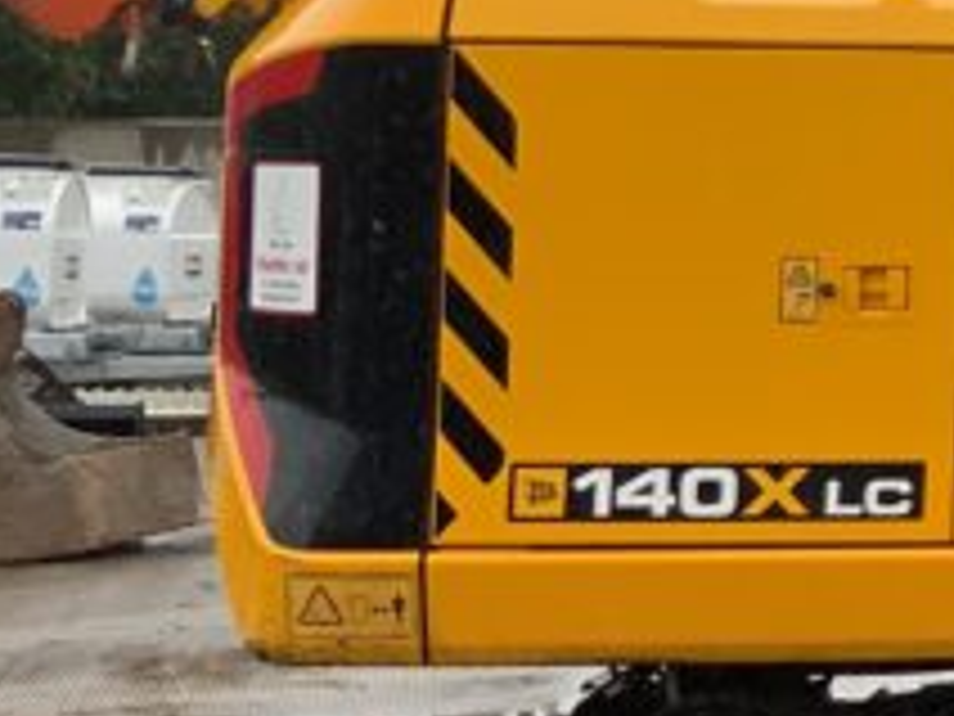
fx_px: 3858
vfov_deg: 10.5
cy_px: -50
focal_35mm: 140
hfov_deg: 11.9
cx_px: 2138
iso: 16
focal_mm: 3
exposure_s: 1/335
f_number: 1.8
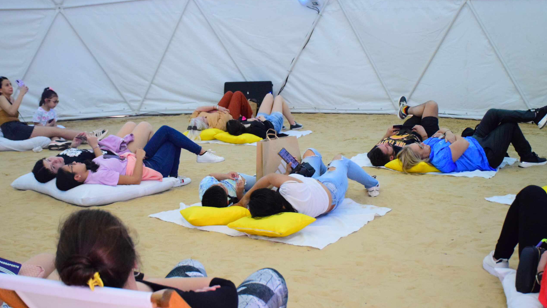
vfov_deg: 23.5
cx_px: 276
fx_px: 740
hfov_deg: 40.6
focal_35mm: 51
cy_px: 176
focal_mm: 32
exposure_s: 1/60
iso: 4000
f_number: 5
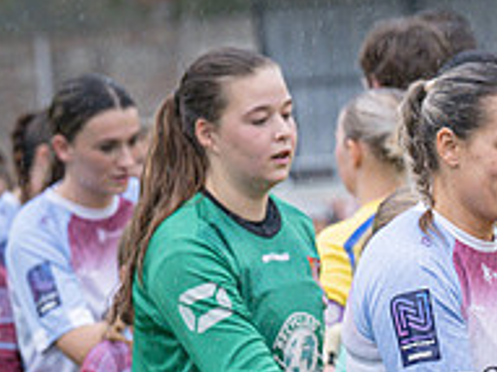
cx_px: 673
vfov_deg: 3.5
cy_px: 450
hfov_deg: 4.6
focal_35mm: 425
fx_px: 6098
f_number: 5
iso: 1250
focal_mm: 125
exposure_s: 1/640
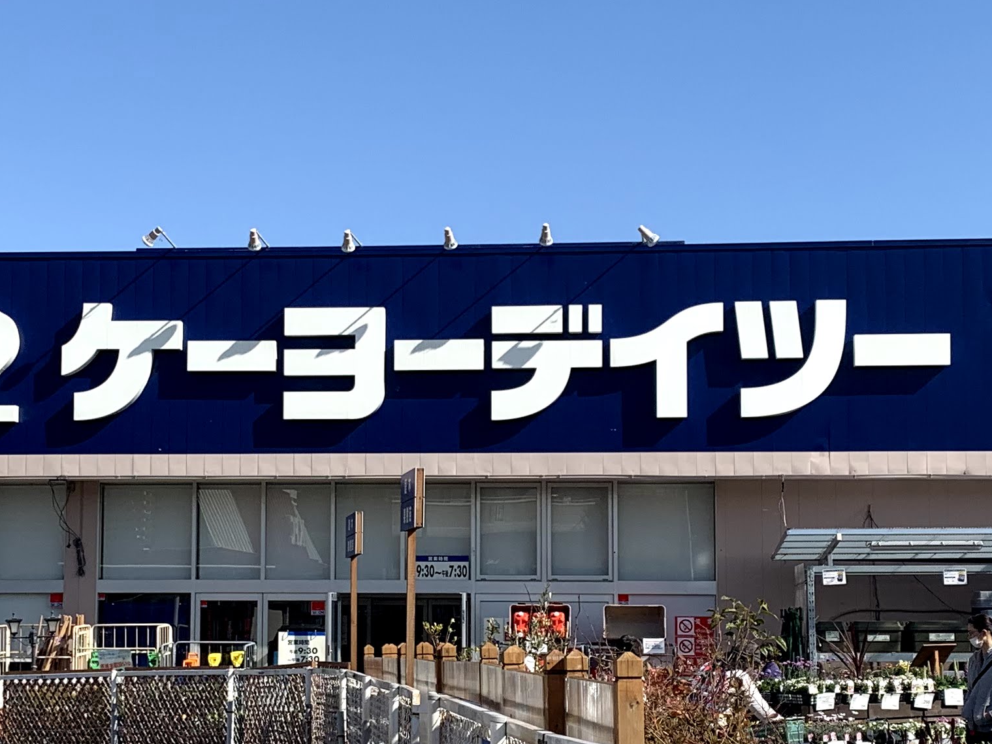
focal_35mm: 69
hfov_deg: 28.1
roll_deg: +0.8
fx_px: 1977
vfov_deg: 21.2
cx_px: 406
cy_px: 479
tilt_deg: +3.9
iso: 25
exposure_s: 1/2545
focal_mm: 4.25
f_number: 1.8
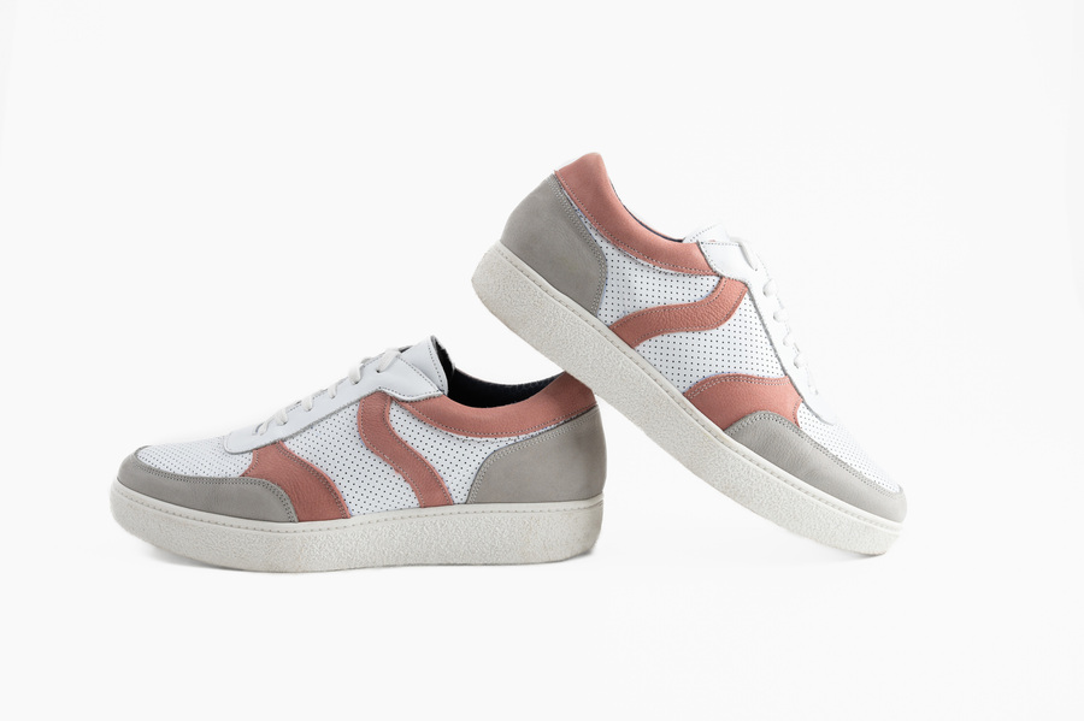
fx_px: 1264
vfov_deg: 31.9
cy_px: 360
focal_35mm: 42
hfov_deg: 46.4
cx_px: 542
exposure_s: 1/160
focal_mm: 42
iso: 200
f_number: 8
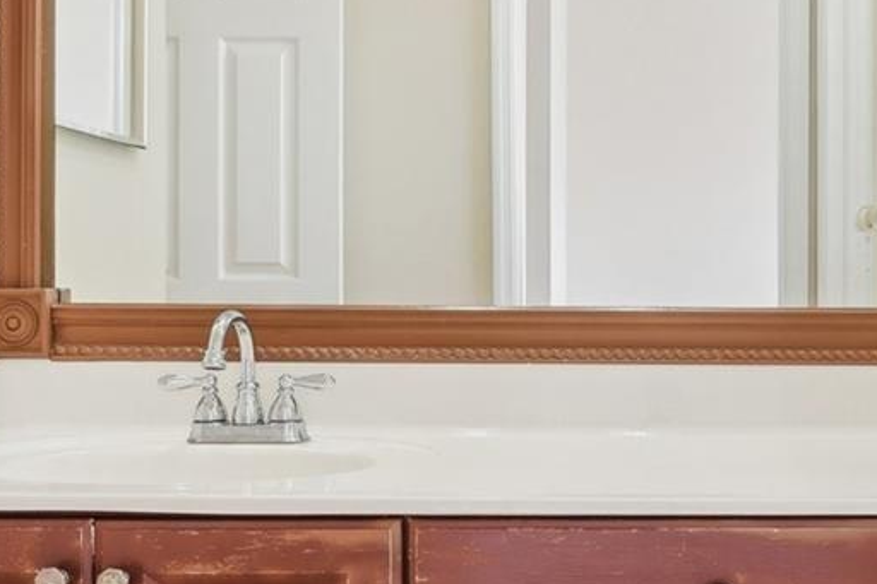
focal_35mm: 50
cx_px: 665
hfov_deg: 38.5
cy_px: 272
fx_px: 1218
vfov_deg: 27.0
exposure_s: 1/30
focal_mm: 16
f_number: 8
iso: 800
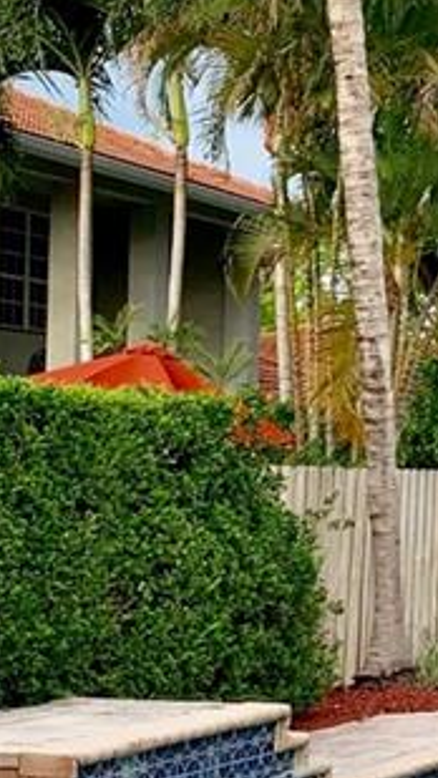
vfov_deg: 19.4
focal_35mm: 110
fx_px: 2269
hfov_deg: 10.9
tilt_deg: +3.2
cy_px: 415
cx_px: 501
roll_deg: -1.3
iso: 25
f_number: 1.8
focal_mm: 4.25
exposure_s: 1/431
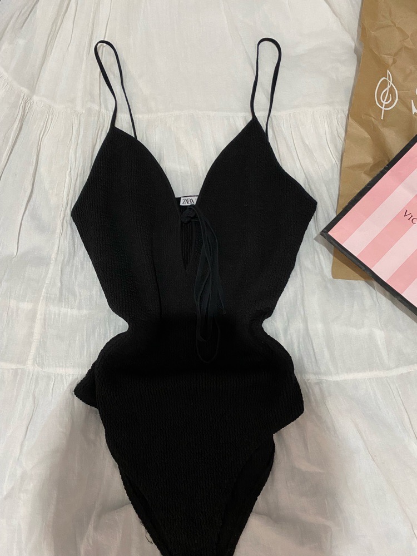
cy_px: 278
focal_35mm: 26
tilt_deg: -78.5
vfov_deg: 67.3
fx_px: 418
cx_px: 208
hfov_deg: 53.1
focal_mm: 4.25
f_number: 1.8
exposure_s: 1/50
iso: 400
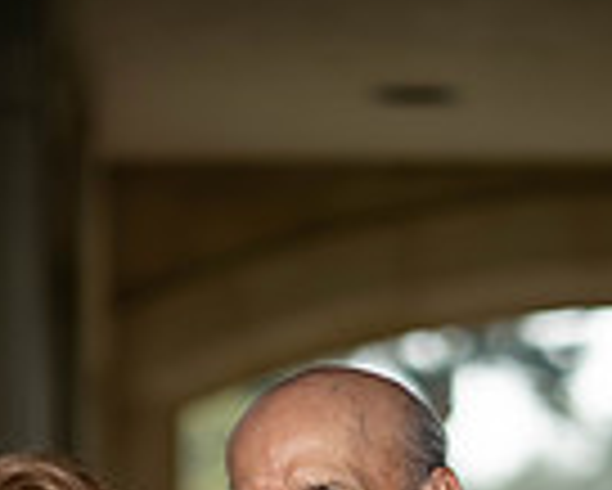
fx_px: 4767
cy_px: 976
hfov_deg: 7.3
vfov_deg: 5.8
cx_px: 216
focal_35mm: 263
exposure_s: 1/2000
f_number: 2.2
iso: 200
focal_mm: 85
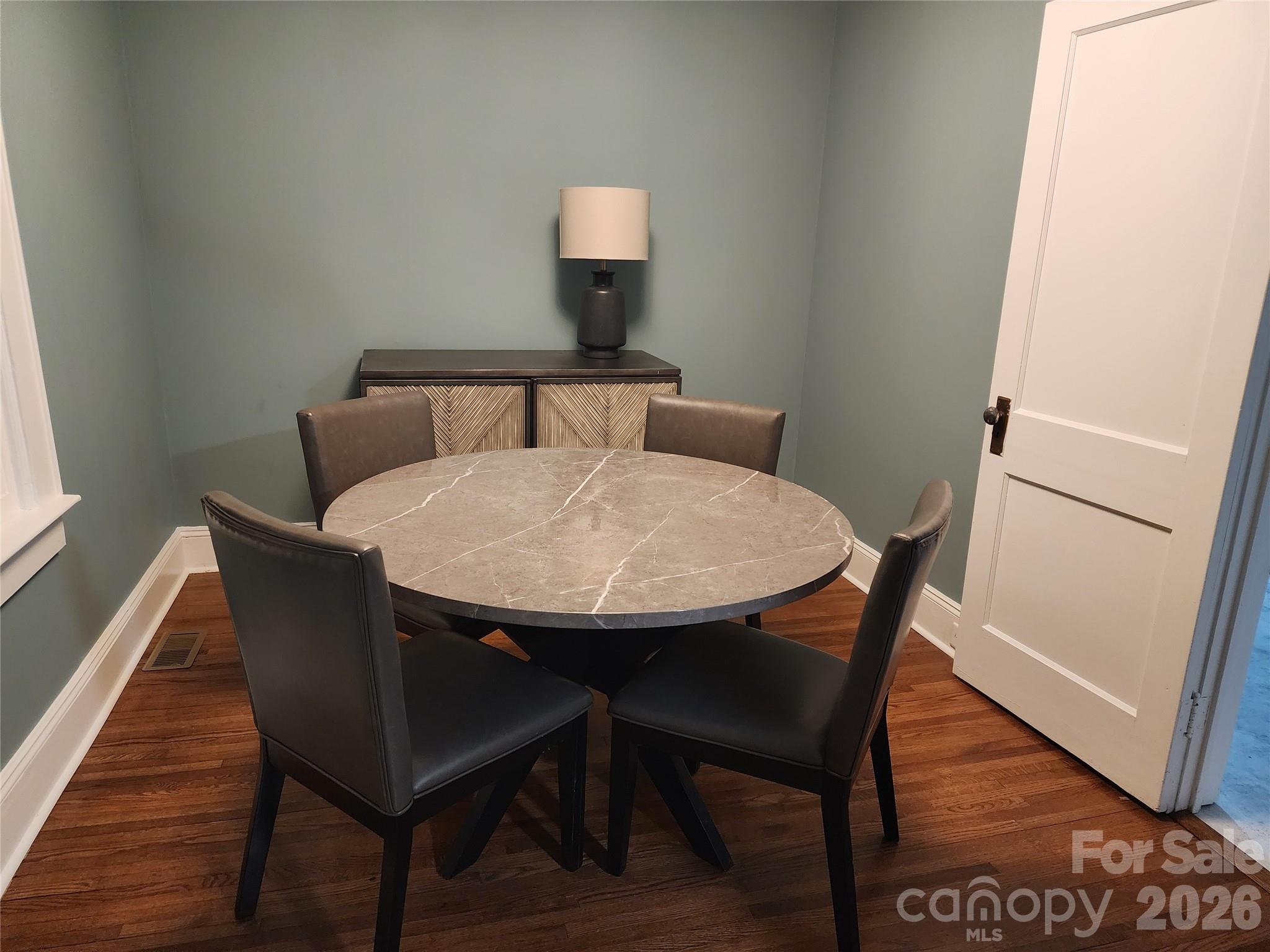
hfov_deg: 73.9
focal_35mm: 23
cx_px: 635
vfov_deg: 58.9
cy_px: 476
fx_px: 844
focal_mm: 6.4
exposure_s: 1/40
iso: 640
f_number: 1.8
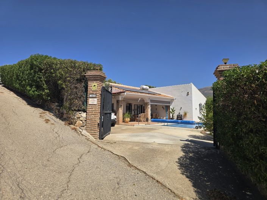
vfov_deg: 58.8
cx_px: 134
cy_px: 100
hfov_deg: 74.0
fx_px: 177
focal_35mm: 23
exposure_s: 1/1248
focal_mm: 6.3
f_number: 1.7
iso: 12
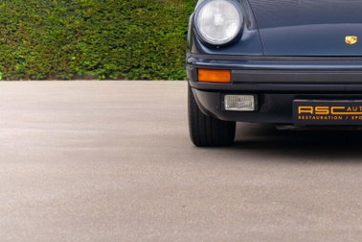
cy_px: 5
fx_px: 1428
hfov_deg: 14.3
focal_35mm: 142
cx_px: 351
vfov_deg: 9.6
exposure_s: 1/50
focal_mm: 70
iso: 125
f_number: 5.6
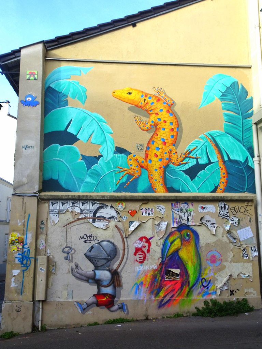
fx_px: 313
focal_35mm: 31
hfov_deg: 45.4
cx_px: 131
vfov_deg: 58.4
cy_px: 174
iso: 80
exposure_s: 1/250
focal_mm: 5.26
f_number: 4
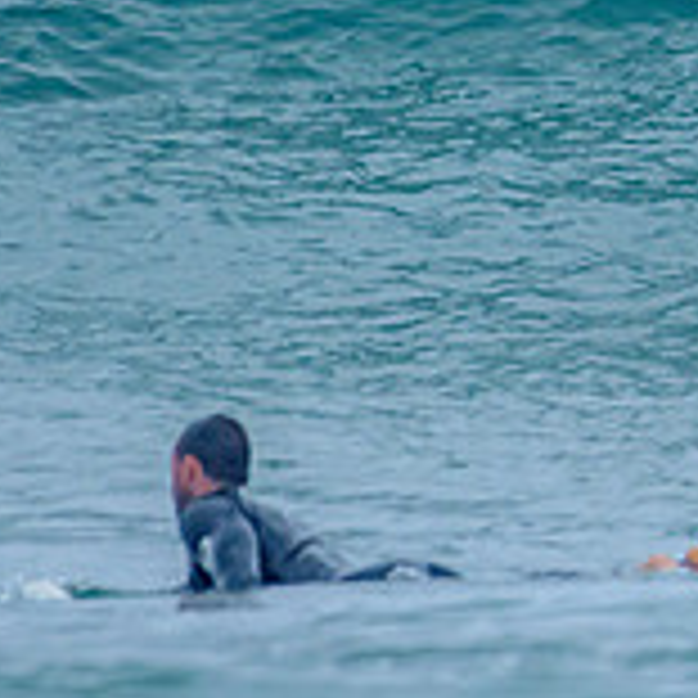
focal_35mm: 1999
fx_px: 45603
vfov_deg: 0.9
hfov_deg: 0.9
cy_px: -117
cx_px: 1553
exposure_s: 1/2000
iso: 800
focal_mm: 500
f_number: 5.6
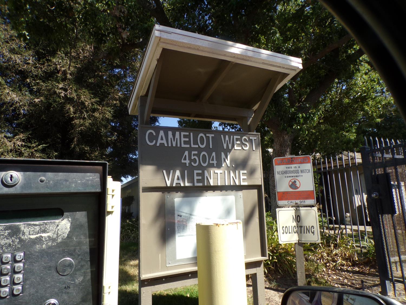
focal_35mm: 24
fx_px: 281
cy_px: 152
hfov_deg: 71.6
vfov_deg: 56.8
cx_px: 203
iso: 80
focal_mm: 4.3
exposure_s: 1/220
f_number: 5.8
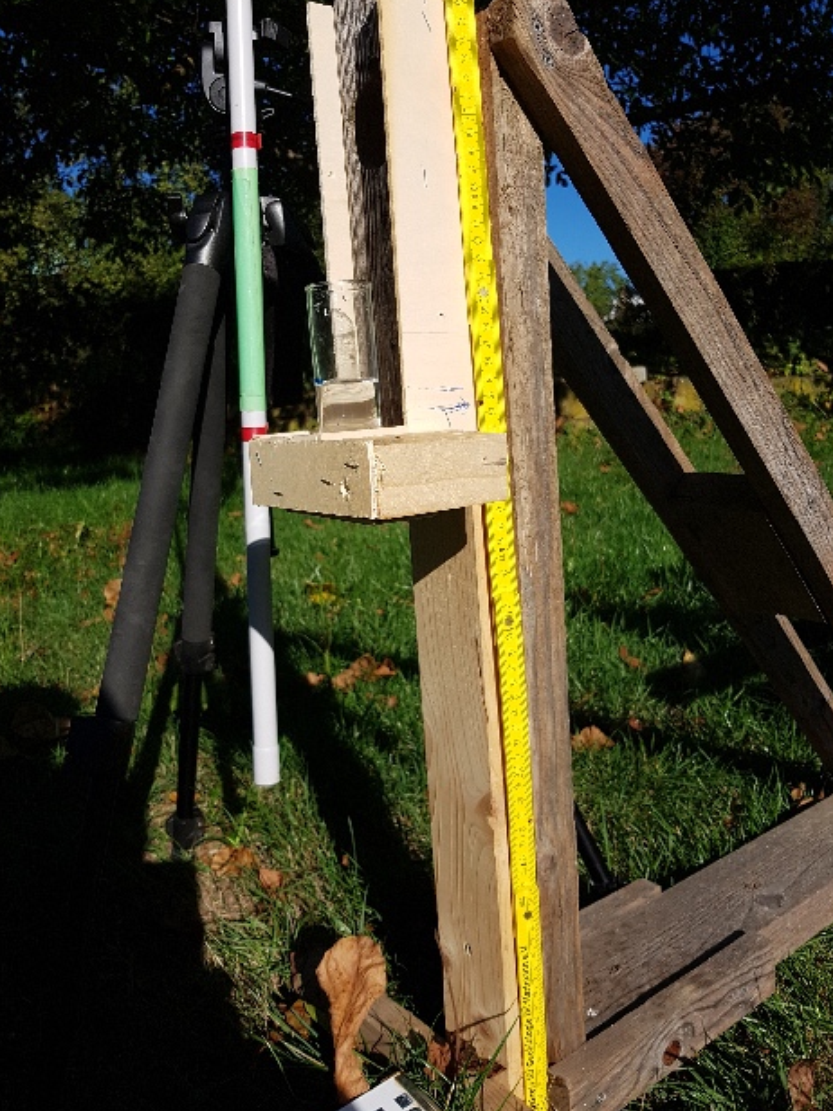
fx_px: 866
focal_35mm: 27
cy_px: 552
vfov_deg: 65.3
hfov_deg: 51.4
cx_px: 424
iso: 50
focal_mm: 4.2
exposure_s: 1/3504
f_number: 1.7
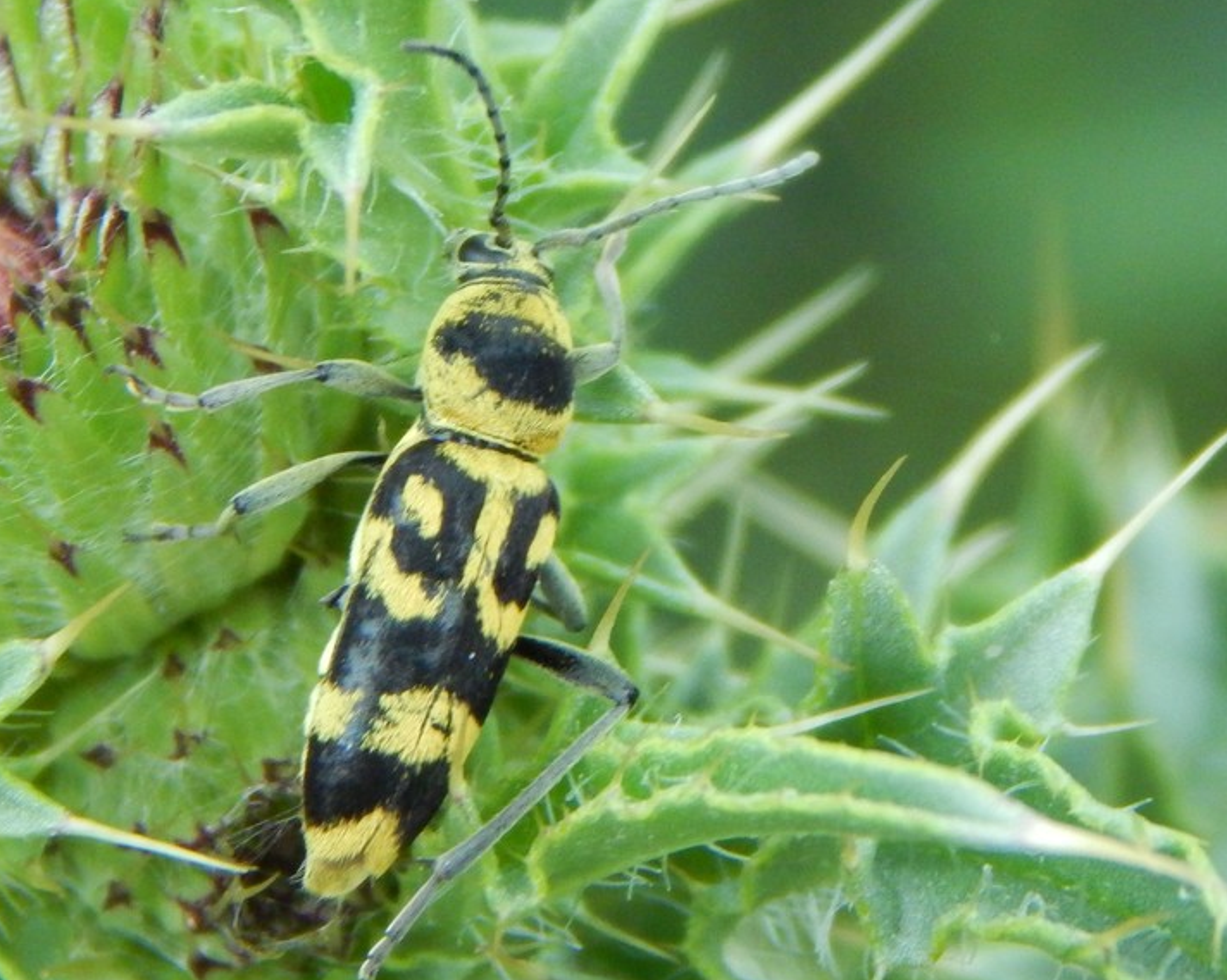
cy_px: 475
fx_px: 7732
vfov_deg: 7.3
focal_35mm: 213
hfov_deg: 9.1
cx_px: 501
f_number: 5.3
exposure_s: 1/125
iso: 400
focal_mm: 32.8
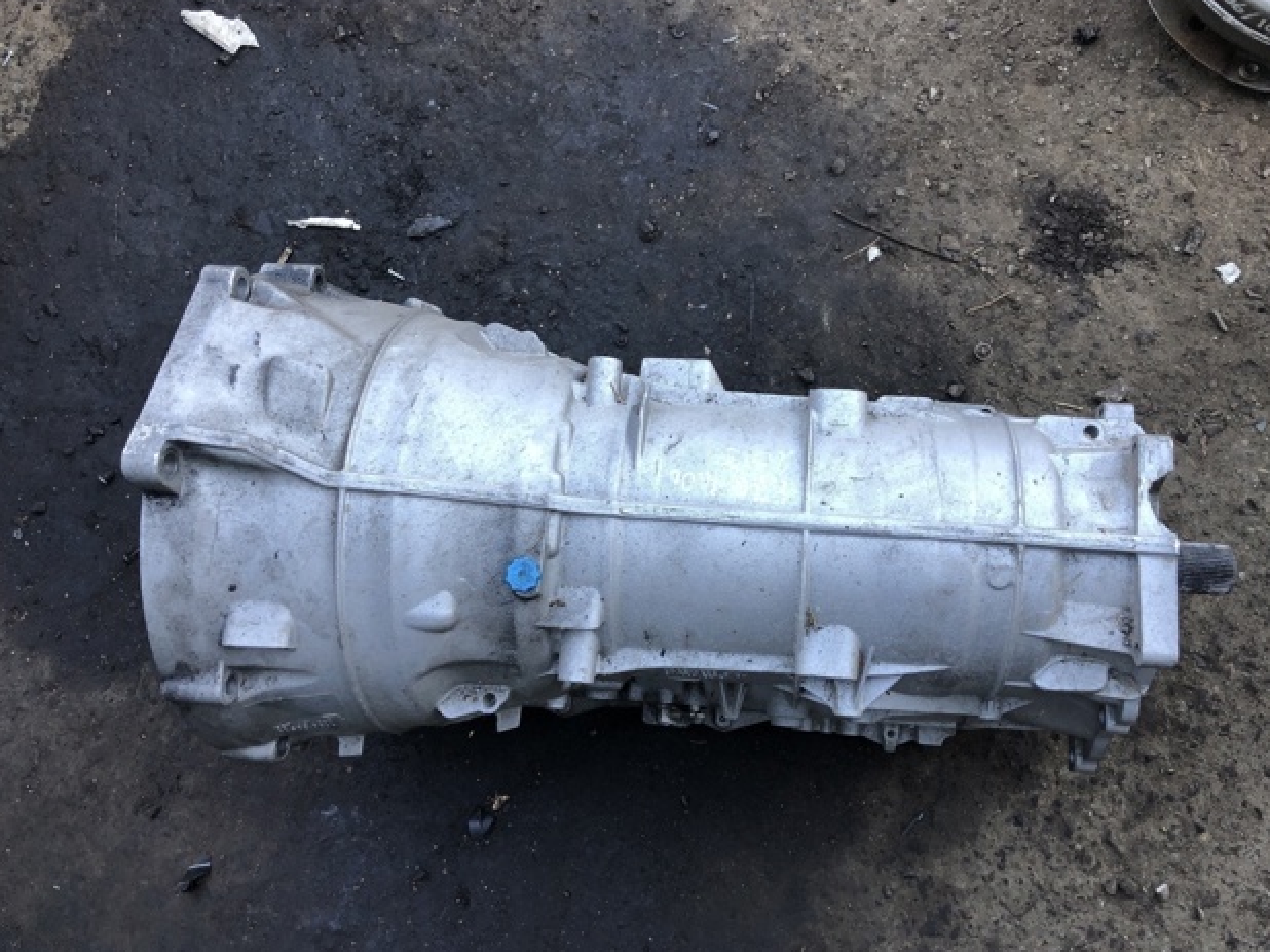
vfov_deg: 48.2
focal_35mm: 29
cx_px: 641
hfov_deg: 61.7
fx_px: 1064
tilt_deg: -75.5
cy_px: 471
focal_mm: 4
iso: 64
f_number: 1.8
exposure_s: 1/120
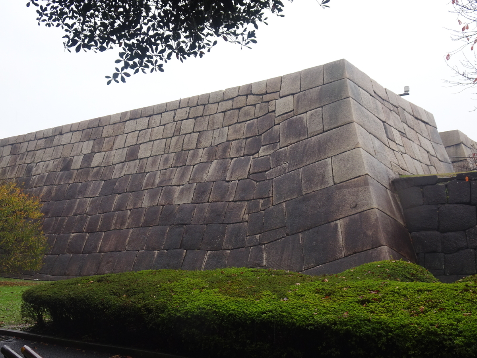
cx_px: 238
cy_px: 179
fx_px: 510
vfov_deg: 38.7
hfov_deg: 50.1
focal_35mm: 37
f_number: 4
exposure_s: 1/80
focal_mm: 6.37
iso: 80
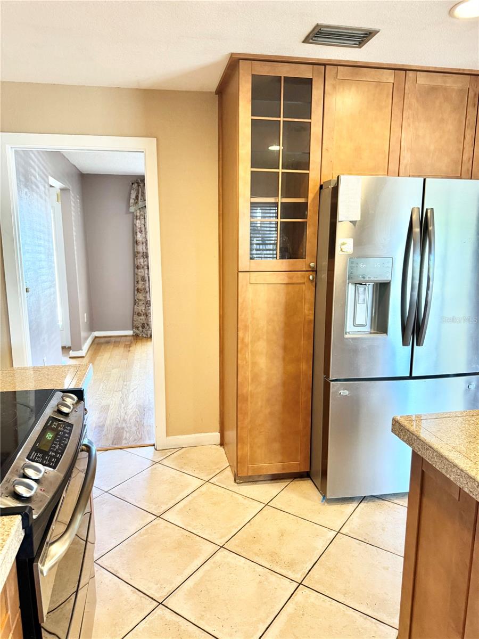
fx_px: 443
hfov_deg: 56.8
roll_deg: +0.2
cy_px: 320
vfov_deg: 71.6
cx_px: 240
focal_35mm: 24
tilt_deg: -11.2
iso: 320
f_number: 1.78
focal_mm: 6.76
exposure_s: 1/60
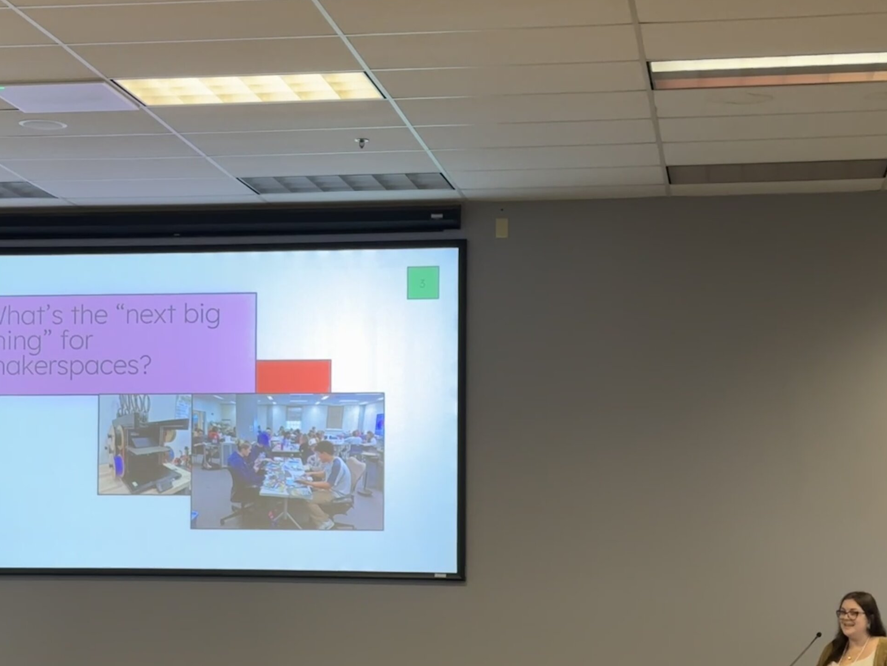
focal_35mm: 75
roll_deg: -0.9
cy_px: 501
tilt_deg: +2.6
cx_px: 344
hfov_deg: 25.9
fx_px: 1922
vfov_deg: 19.5
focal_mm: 6.86
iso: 250
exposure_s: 1/60
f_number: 1.78
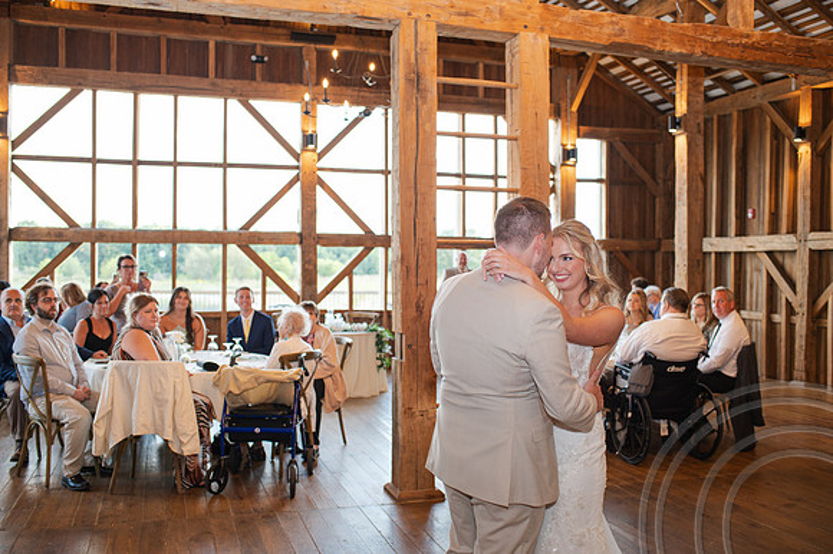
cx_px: 416
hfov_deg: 54.5
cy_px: 277
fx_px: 809
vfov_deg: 37.8
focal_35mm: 35
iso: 560
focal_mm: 35
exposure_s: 1/200
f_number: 3.2
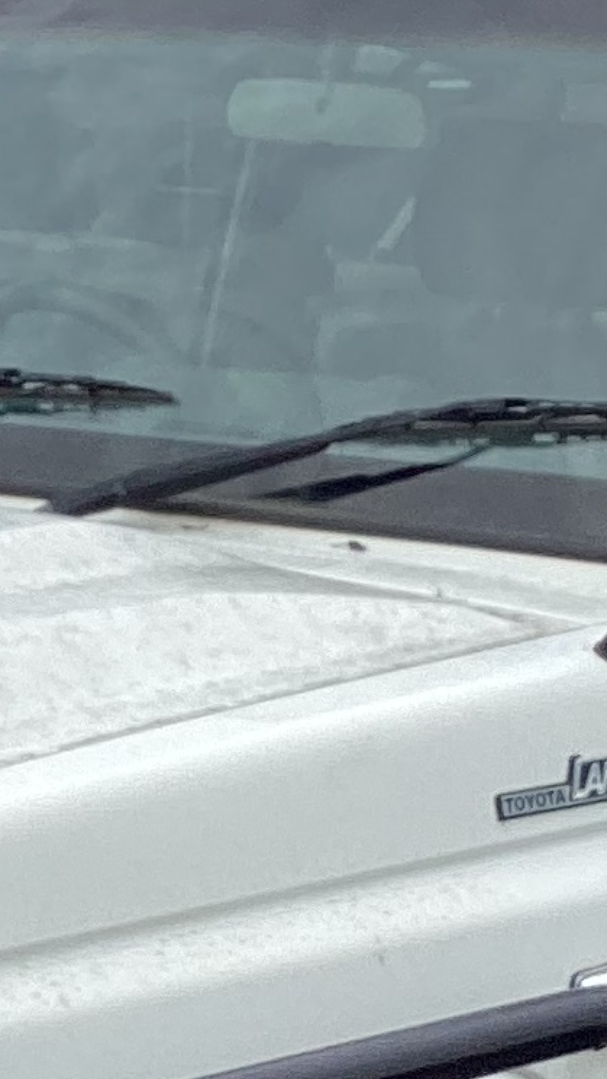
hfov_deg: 8.2
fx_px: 4235
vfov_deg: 14.4
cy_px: 962
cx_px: 287
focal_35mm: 148
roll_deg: -2.3
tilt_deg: -11.2
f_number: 2.4
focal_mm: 3.3
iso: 25
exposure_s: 1/741
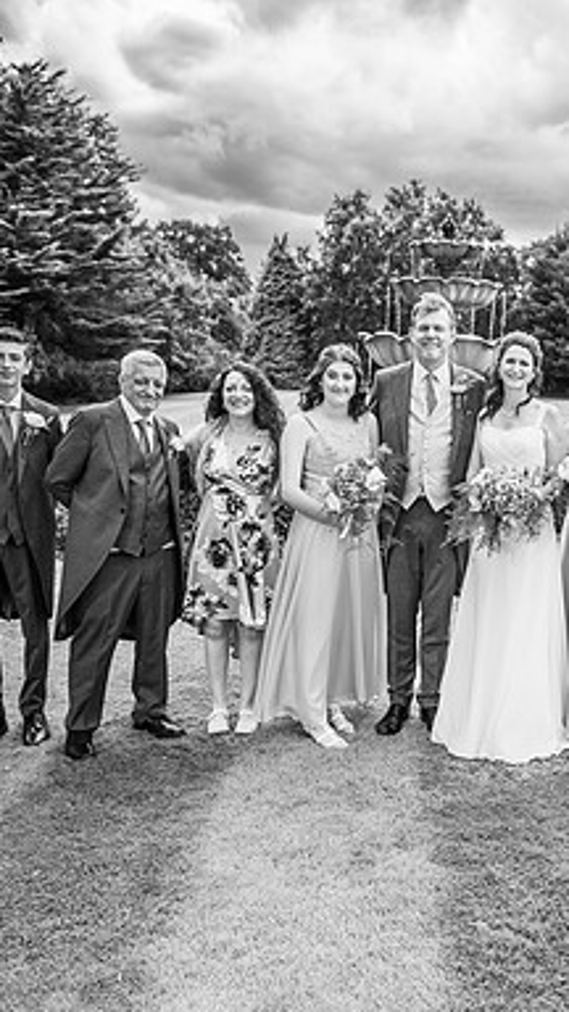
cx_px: 464
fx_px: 1019
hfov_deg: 30.4
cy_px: 506
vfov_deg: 52.8
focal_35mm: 38
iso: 125
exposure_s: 1/800
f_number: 2.8
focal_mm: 24
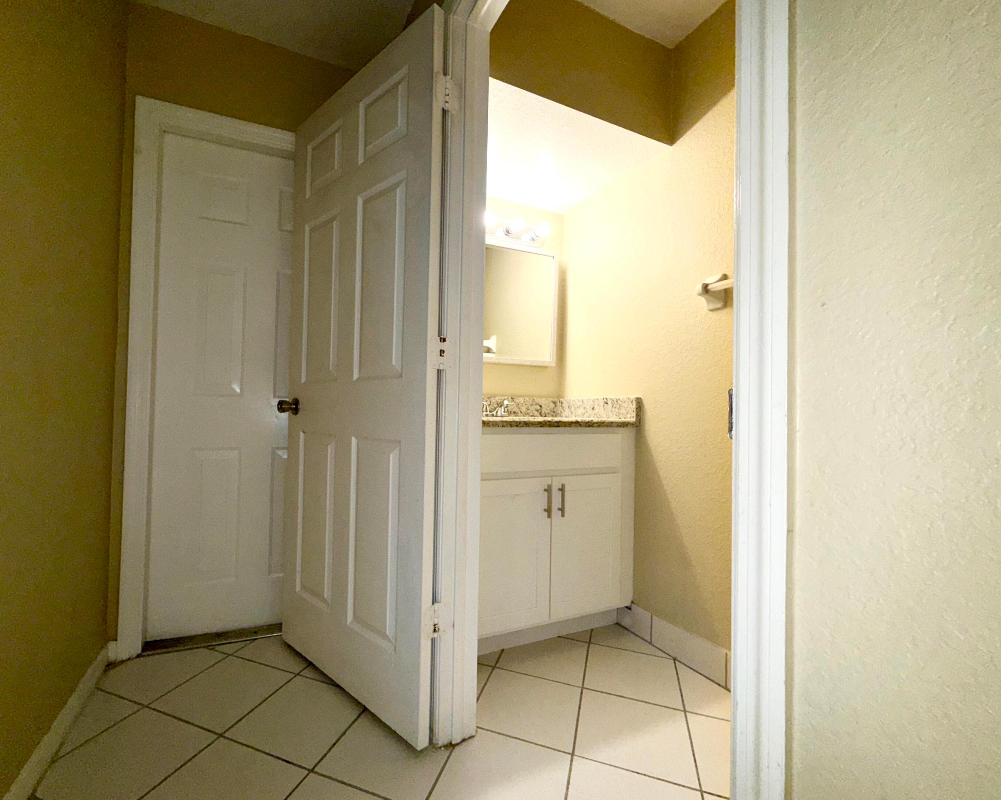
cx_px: 460
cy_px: 401
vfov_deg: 84.0
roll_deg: -1.5
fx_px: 444
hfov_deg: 96.6
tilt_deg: +1.3
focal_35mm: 15
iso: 16
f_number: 2.2
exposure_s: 1/122
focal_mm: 2.22
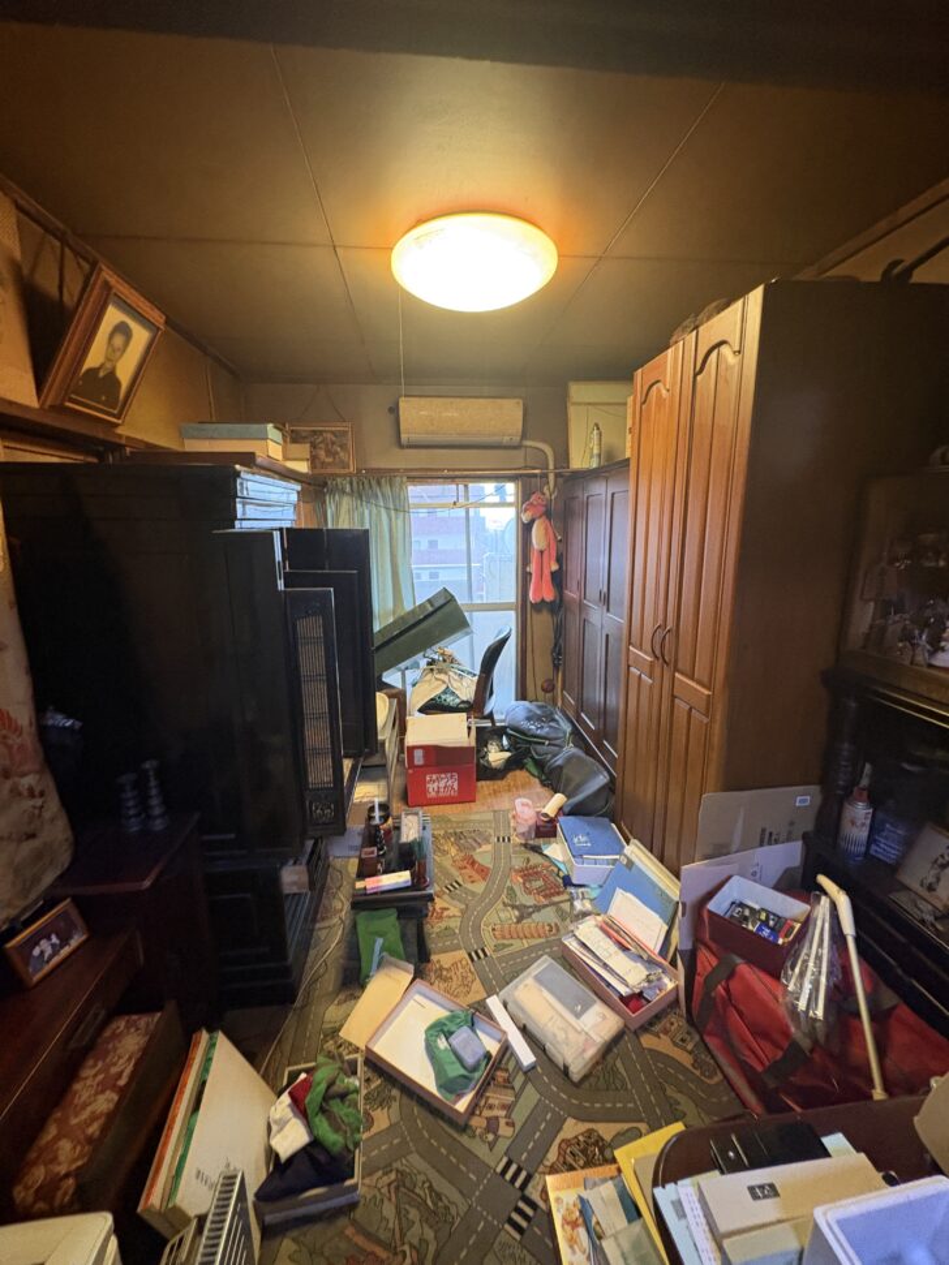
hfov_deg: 85.7
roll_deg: +2.5
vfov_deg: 102.1
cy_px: 632
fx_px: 512
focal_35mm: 14
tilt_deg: -10.3
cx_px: 474
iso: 640
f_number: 2.2
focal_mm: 2.22
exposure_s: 1/40
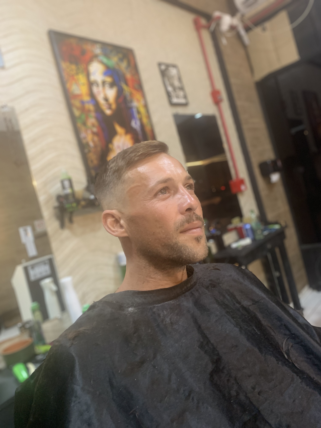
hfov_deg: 53.1
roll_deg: +15.0
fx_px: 321
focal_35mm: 26
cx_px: 160
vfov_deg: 67.3
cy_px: 214
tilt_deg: +4.5
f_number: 1.8
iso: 250
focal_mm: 4.25
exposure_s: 1/60
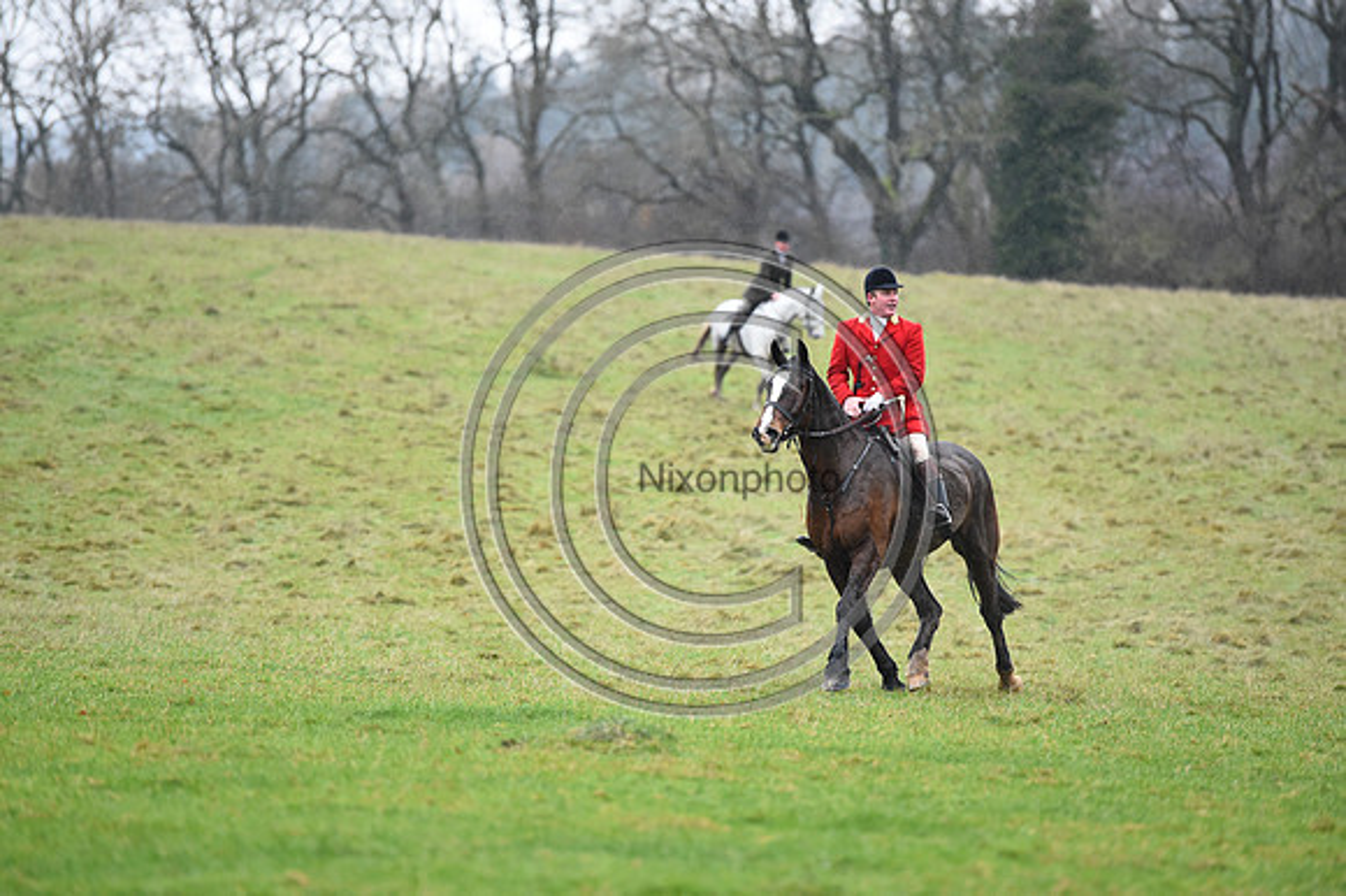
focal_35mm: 200
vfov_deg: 6.9
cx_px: 673
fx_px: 7473
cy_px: 448
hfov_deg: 10.3
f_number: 3.5
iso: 3200
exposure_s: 1/800
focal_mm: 200
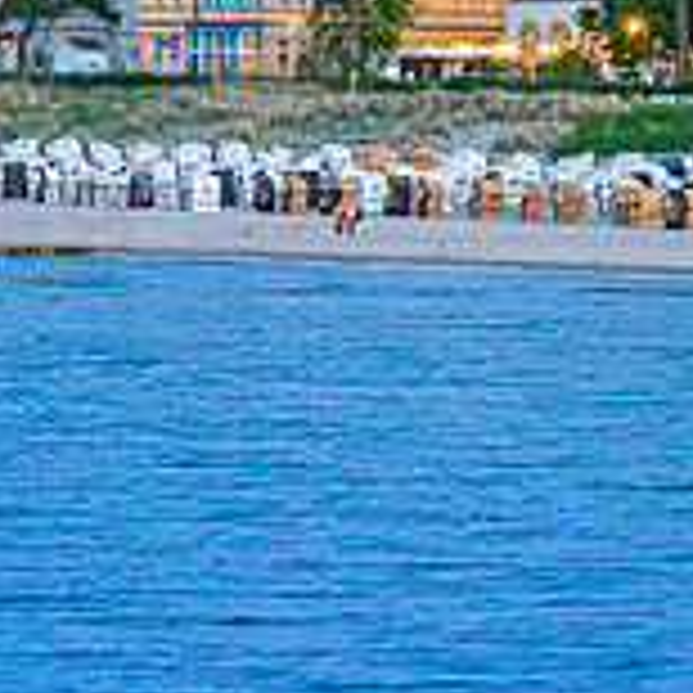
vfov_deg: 4.0
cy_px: 253
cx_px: 275
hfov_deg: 4.0
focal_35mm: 435
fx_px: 9853
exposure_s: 1/2.5
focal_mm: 135
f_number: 22
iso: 2500
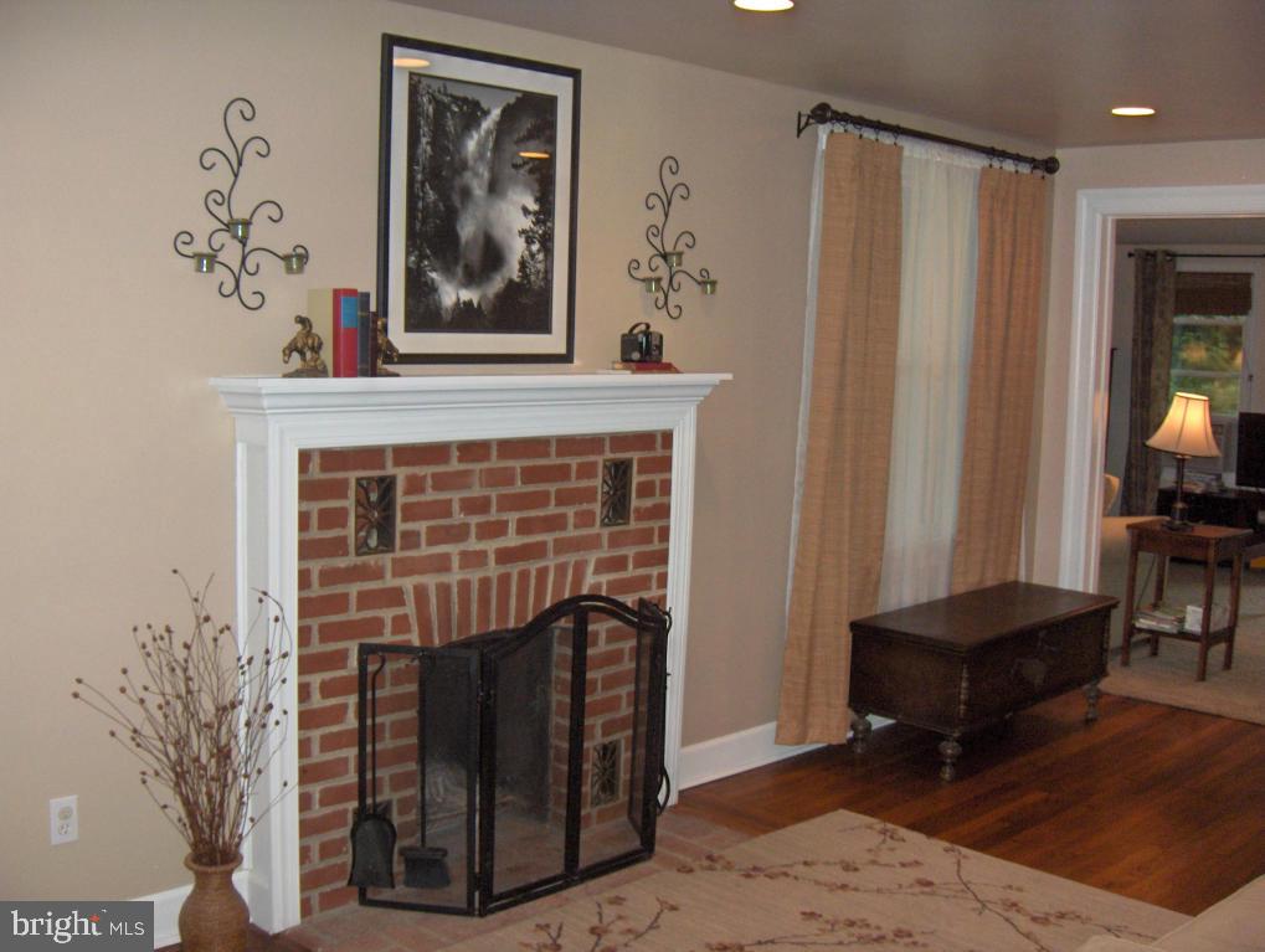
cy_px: 476
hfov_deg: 47.8
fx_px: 1427
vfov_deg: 36.9
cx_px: 632
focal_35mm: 39
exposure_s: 1/60
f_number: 2.8
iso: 100
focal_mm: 8
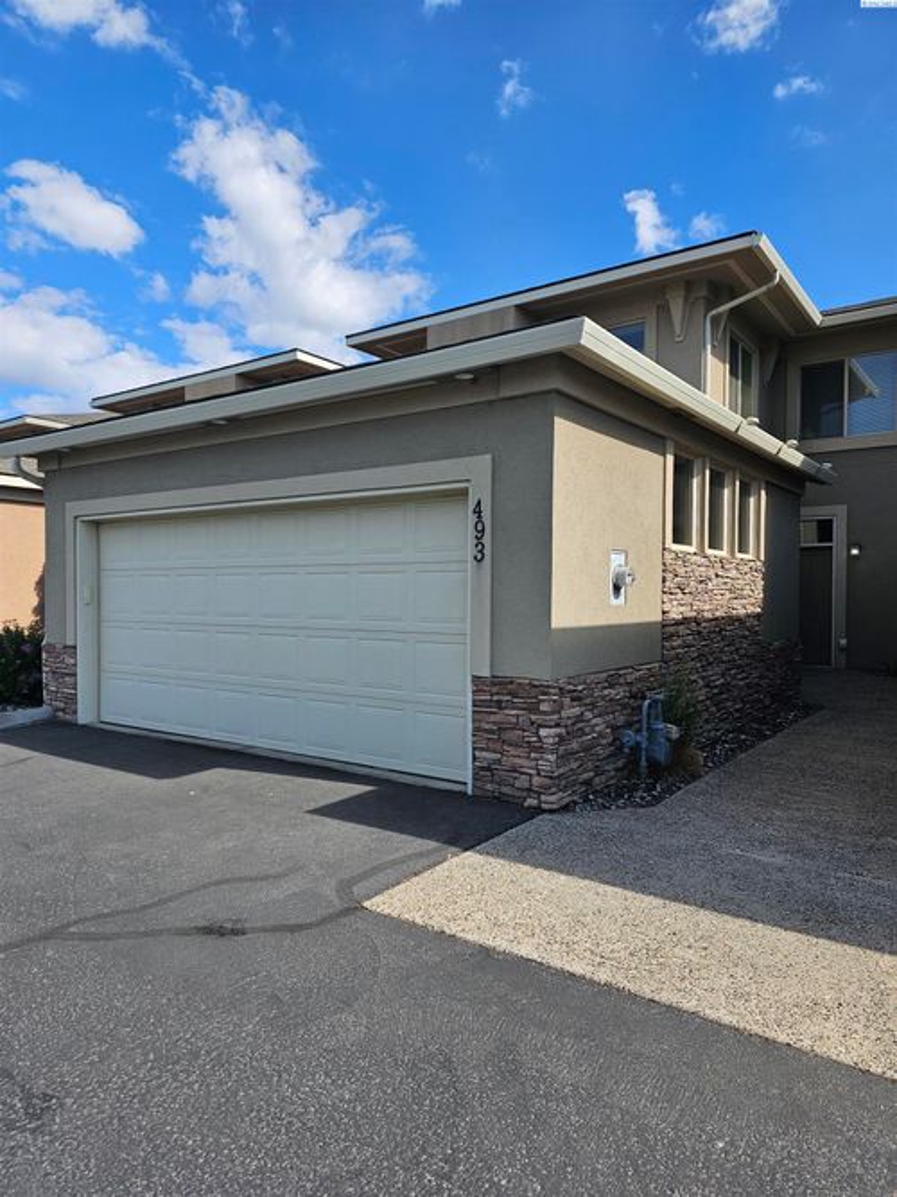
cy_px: 598
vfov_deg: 73.9
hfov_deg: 58.9
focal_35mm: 23
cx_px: 448
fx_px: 795
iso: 10
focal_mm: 6.3
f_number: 1.7
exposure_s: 1/746
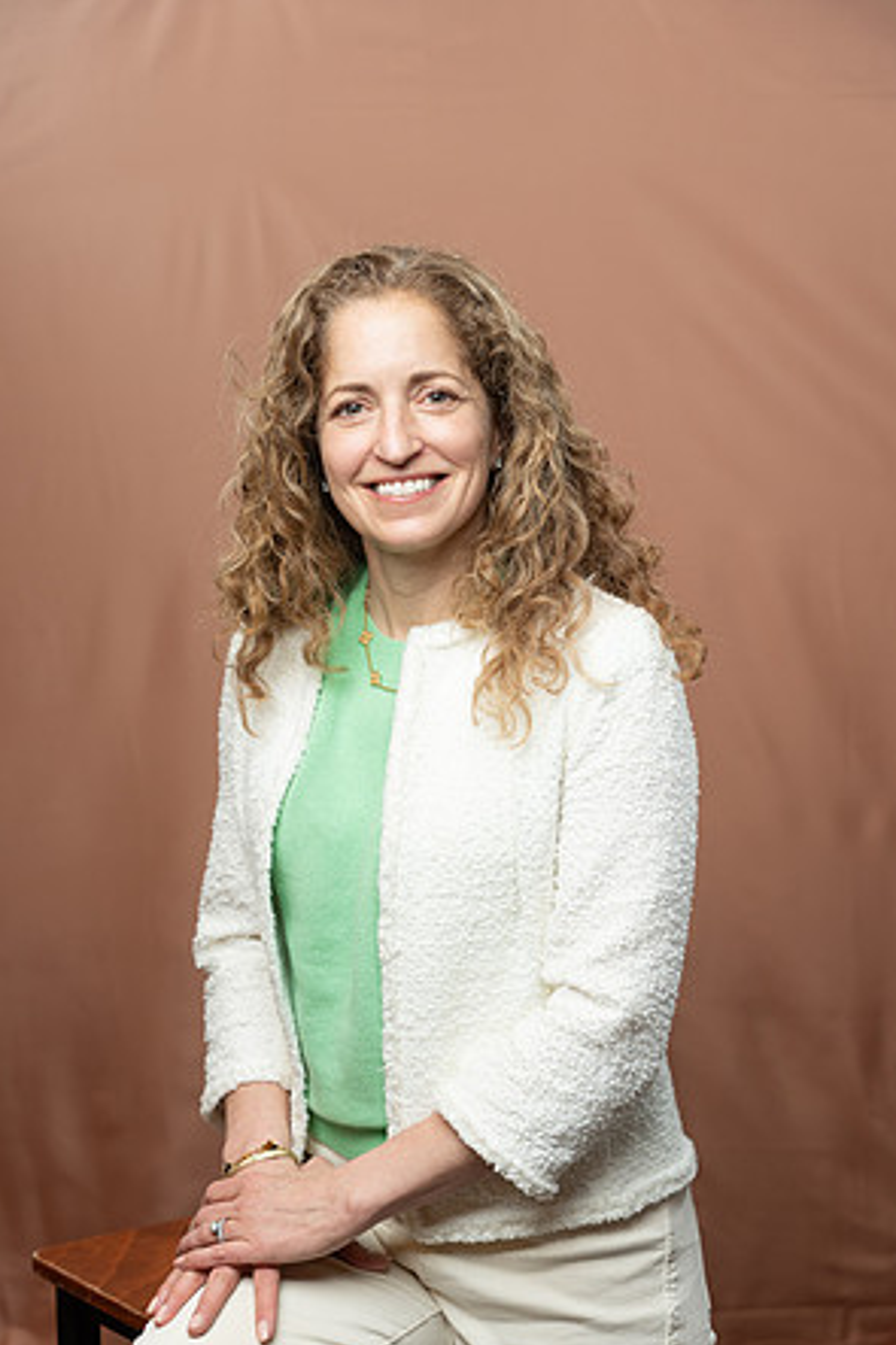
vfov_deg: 30.5
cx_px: 450
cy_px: 680
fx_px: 2466
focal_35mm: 66
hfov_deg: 20.6
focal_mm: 65
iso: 320
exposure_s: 1/160
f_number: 4
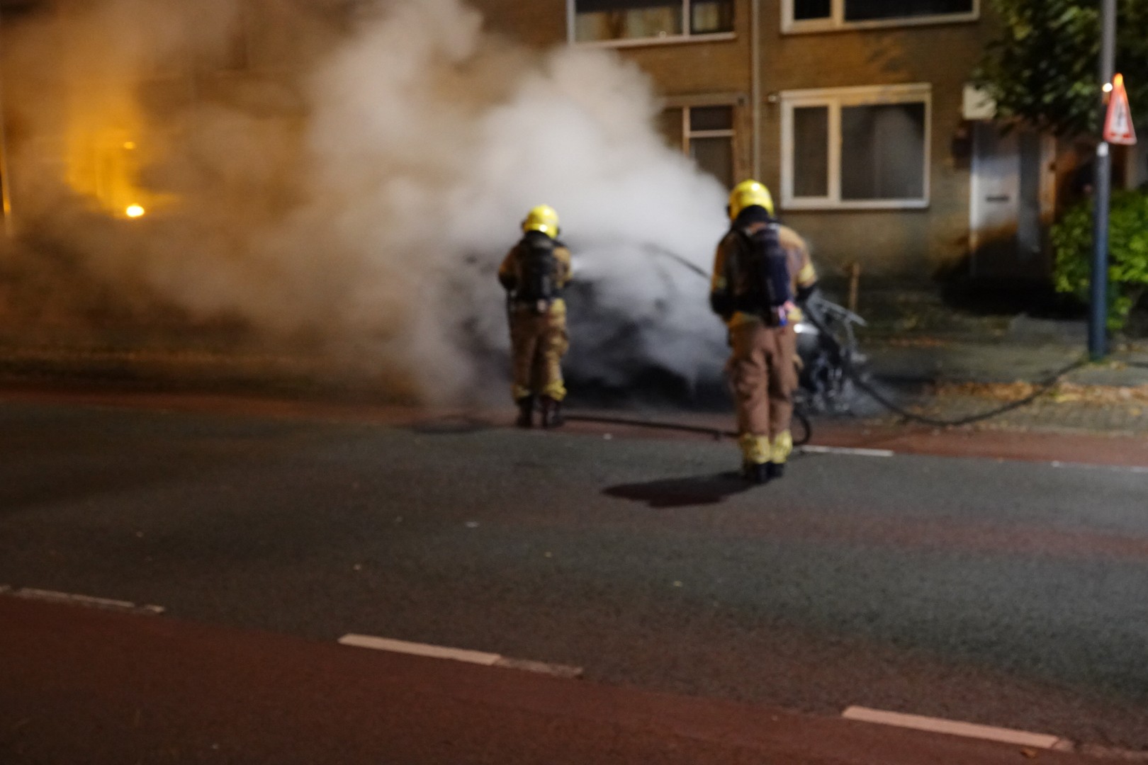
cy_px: 382
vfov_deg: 32.6
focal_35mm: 41
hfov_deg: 47.4
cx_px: 574
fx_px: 1307
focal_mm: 15.17
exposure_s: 1/6
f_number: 3.2
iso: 2000
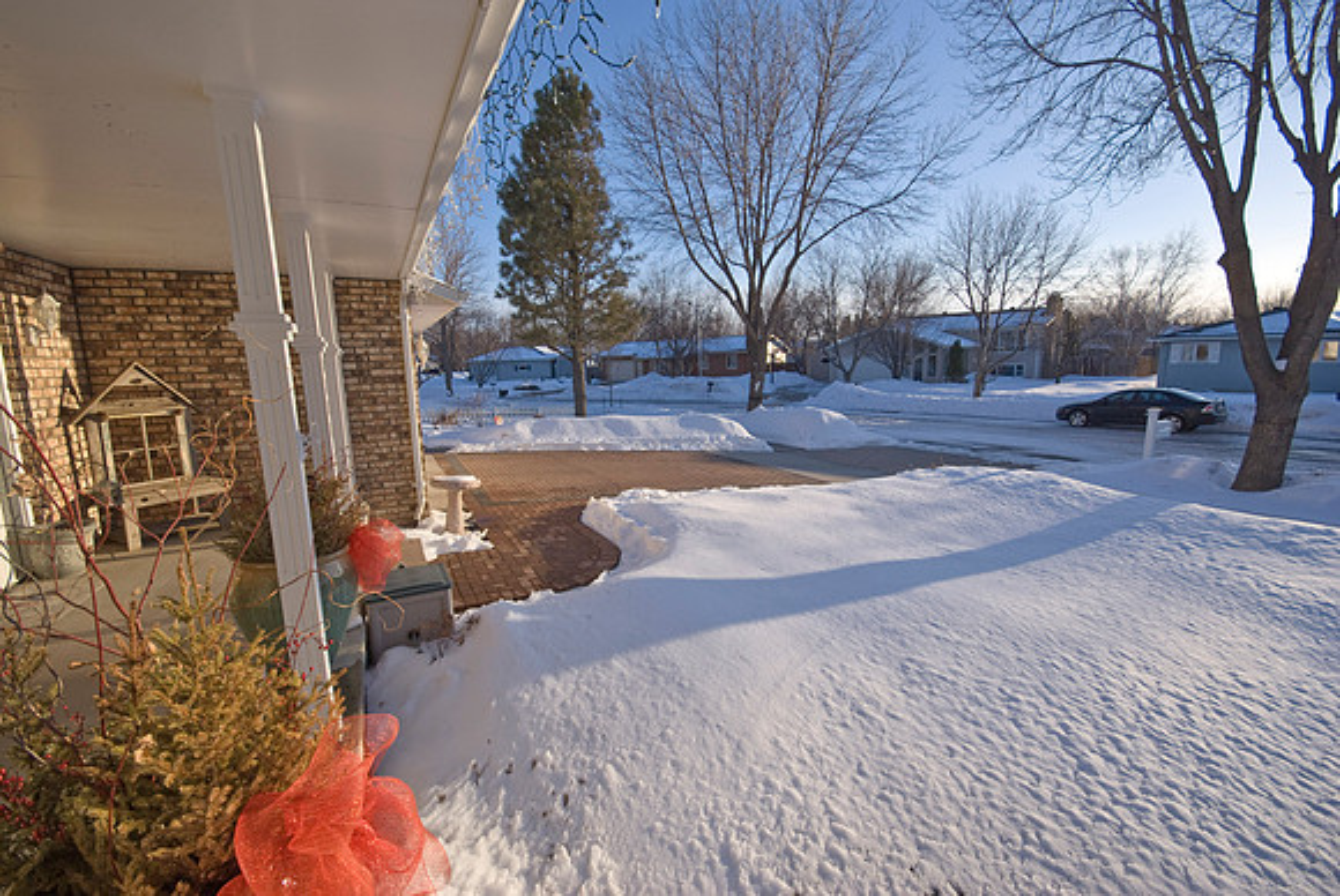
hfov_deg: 100.3
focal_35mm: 15
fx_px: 559
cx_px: 670
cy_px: 448
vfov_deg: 77.5
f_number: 8
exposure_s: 1/250
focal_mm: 10
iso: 200
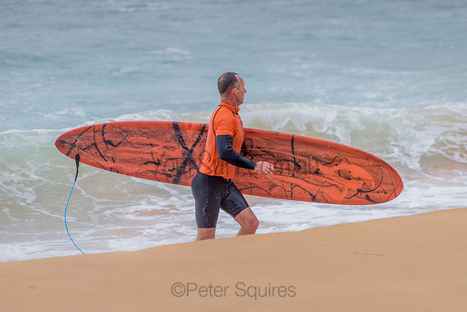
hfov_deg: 4.1
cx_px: 235
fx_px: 6524
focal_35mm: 503
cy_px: 155
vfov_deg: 2.7
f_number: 5.6
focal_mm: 500
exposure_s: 1/2000
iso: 500
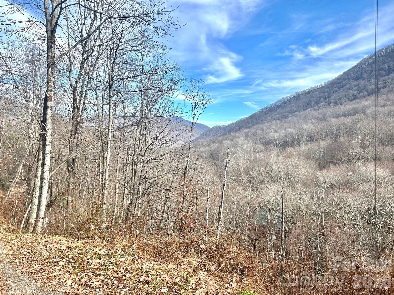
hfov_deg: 67.3
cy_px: 148
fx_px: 296
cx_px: 197
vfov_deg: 53.1
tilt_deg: -2.2
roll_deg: -1.4
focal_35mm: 26
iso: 50
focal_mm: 5.7
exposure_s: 1/2571
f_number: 1.5
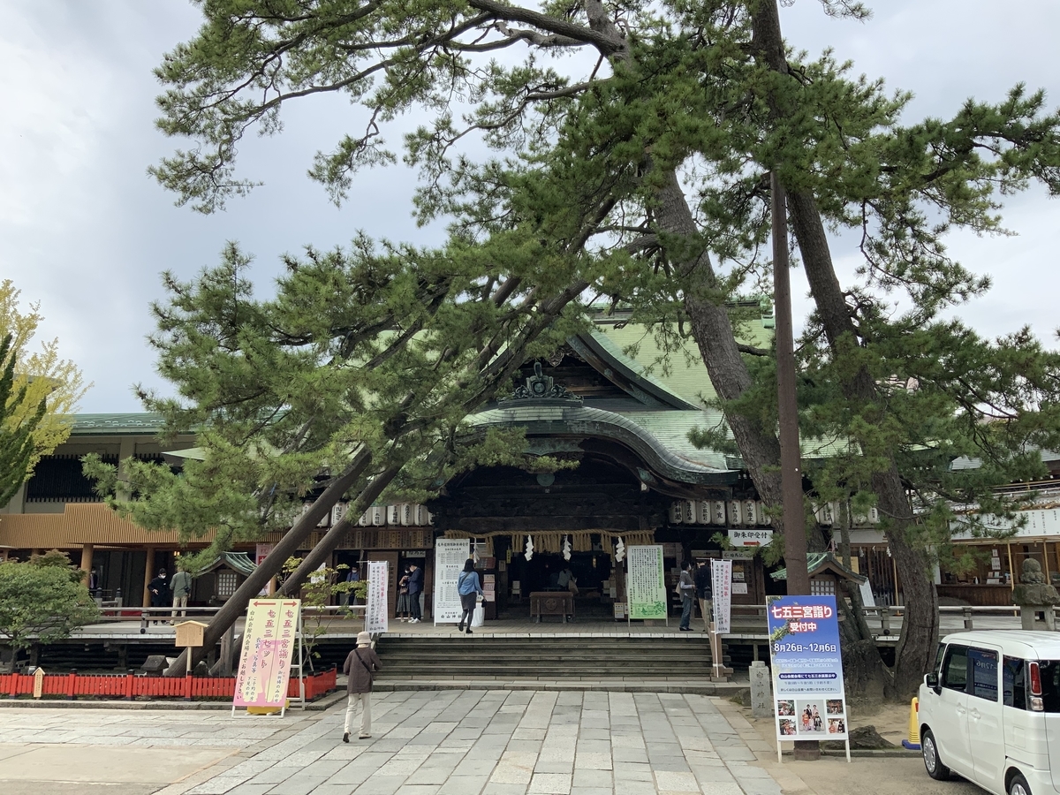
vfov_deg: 48.2
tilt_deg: +12.1
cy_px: 398
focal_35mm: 29
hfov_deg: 61.7
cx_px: 530
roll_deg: +0.4
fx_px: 888
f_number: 1.8
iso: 16
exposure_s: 1/855
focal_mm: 3
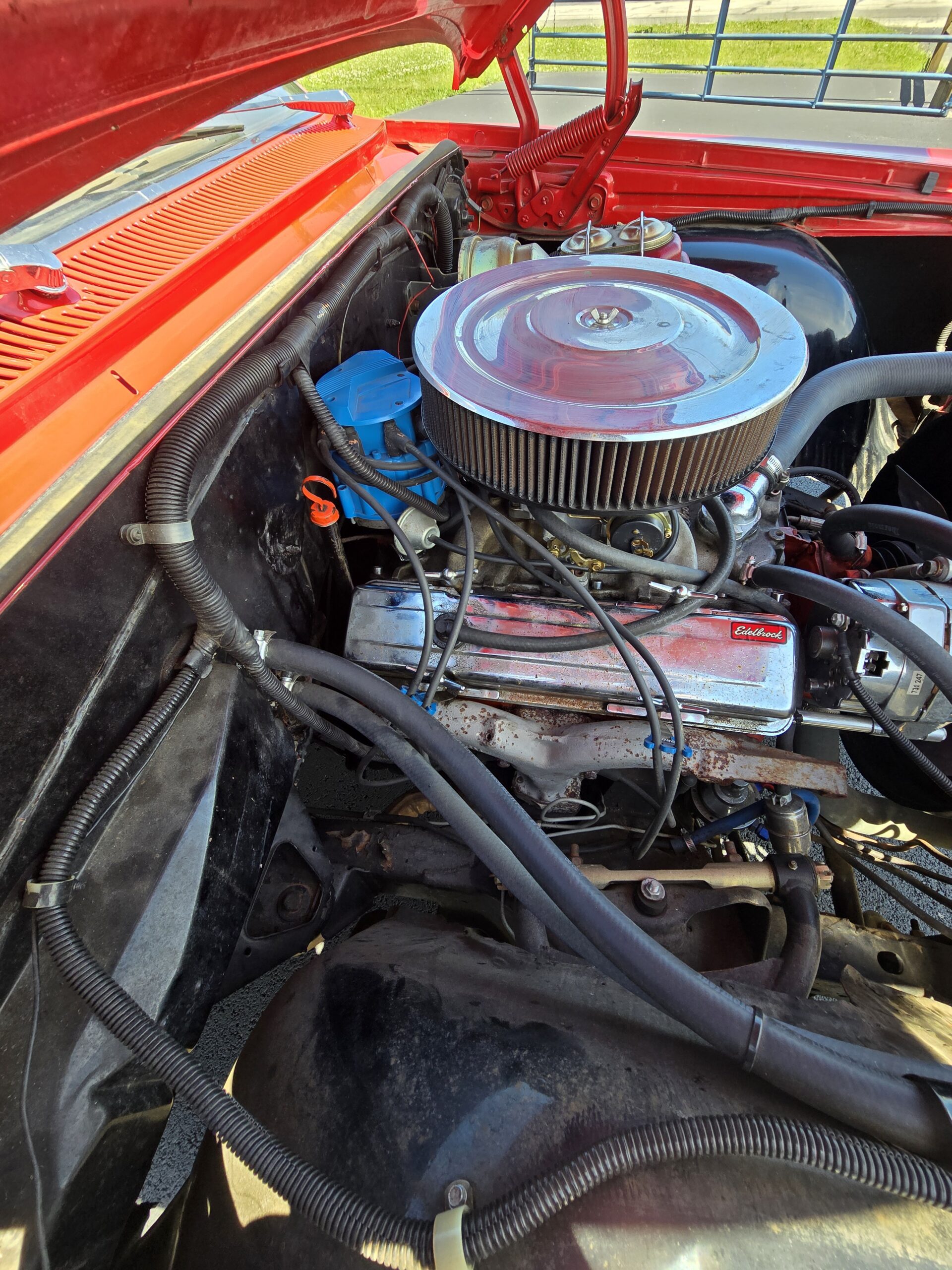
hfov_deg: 89.9
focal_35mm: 13
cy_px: 635
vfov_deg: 106.2
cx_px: 476
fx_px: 477
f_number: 2.2
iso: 50
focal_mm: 2.2
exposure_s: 1/230
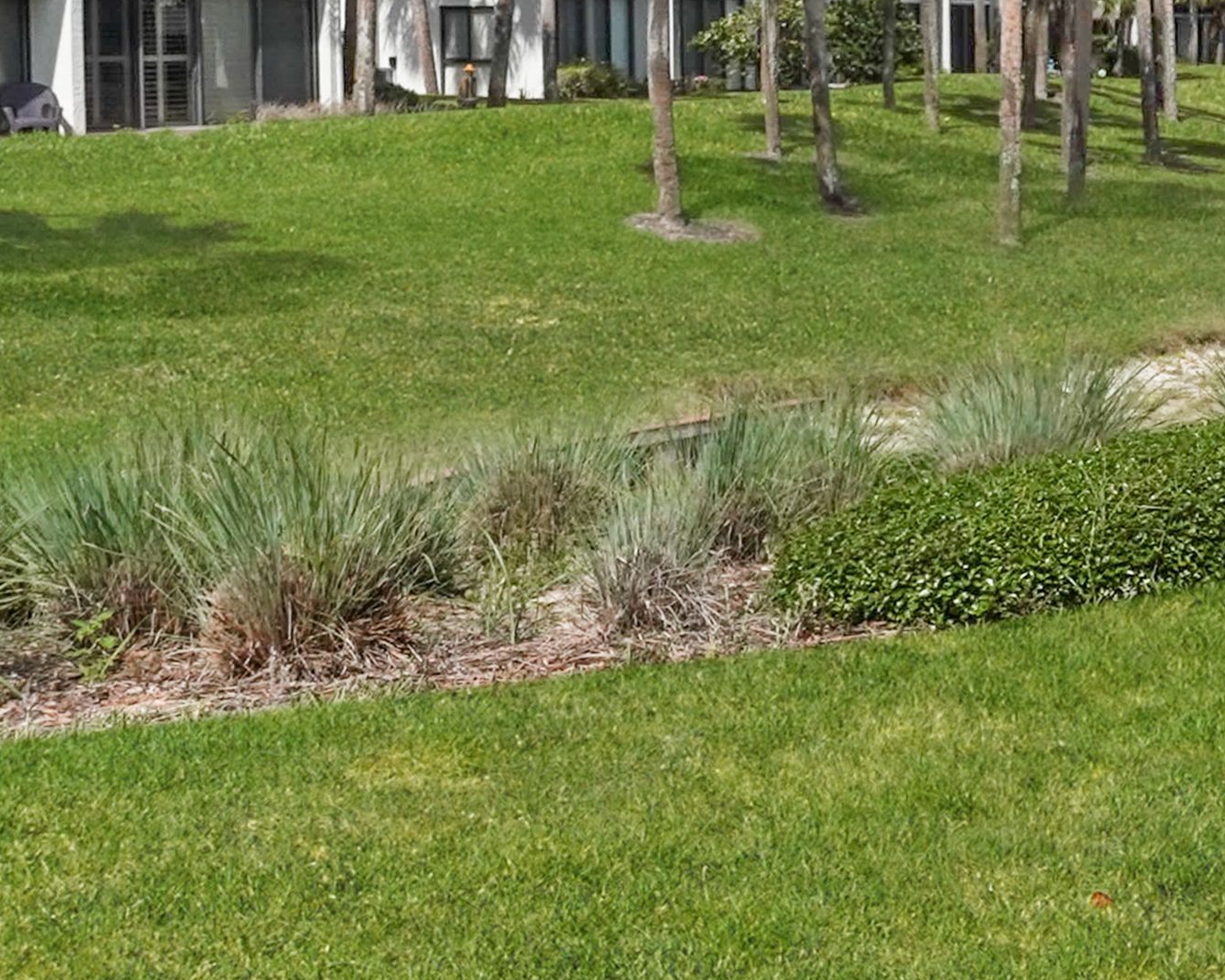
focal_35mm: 72
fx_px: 2610
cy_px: 85
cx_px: 1952
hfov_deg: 21.2
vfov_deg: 20.8
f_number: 8
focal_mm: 17
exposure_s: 1/320
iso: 800
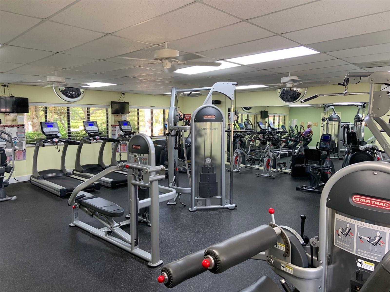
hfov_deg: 67.3
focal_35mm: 26
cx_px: 195
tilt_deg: -6.8
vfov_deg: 53.1
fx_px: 293
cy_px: 146
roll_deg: +0.9
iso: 80
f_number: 1.8
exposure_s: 1/60
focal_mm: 4.25
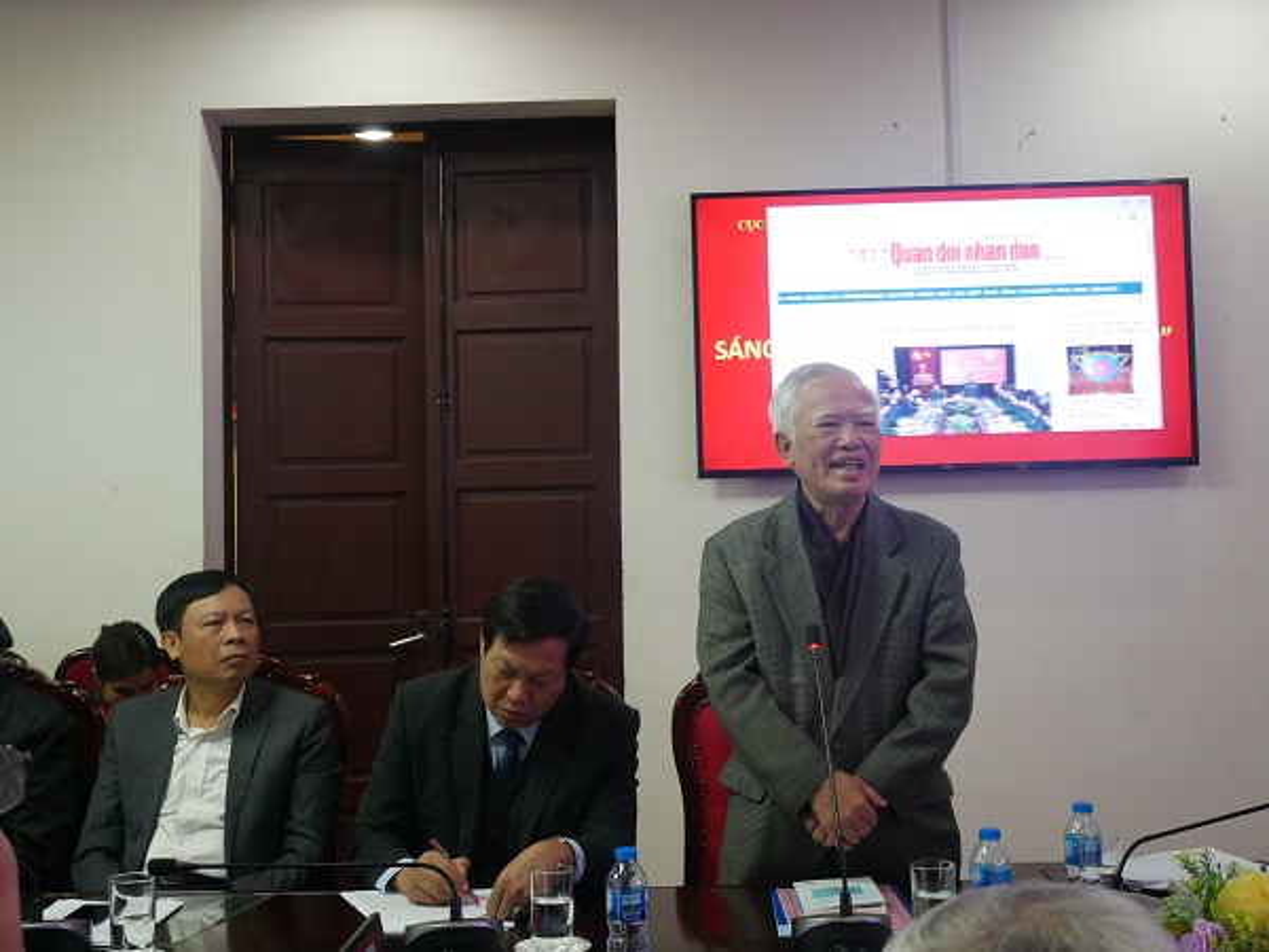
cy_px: 476
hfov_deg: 44.8
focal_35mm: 42
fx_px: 1540
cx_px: 634
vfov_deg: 34.3
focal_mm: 21
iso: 2000
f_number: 4.7
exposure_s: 1/60
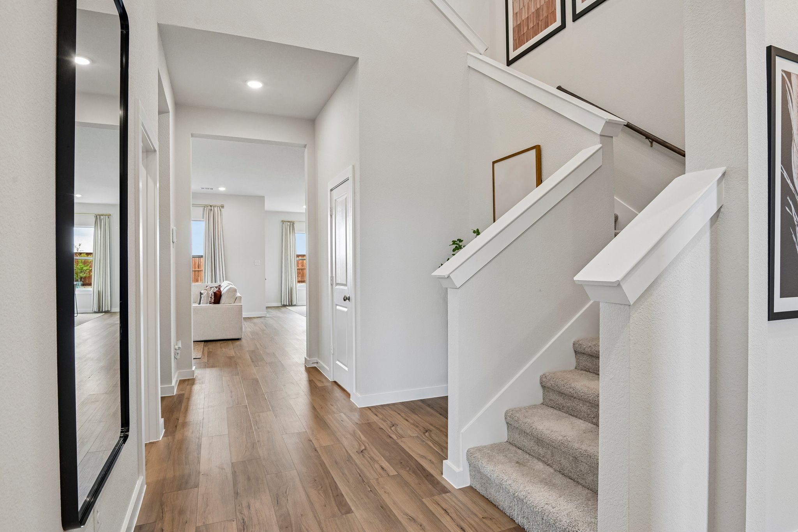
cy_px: 266
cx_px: 399
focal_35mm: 20
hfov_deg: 84.0
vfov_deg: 61.9
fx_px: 443
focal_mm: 20
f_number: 8
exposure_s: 1/15
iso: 400
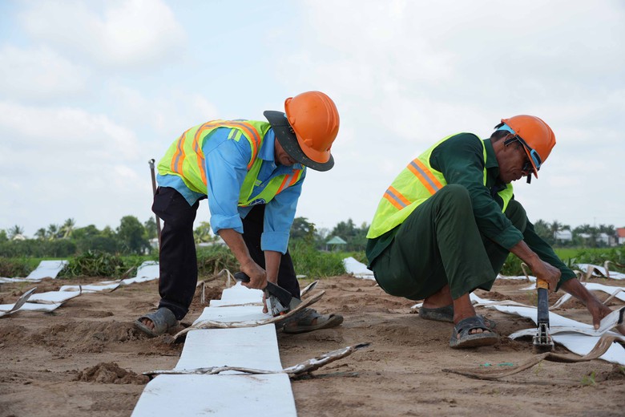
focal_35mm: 60
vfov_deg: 22.6
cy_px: 208
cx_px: 312
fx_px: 1042
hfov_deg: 33.4
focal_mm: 40
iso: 100
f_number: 4.5
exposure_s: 1/400
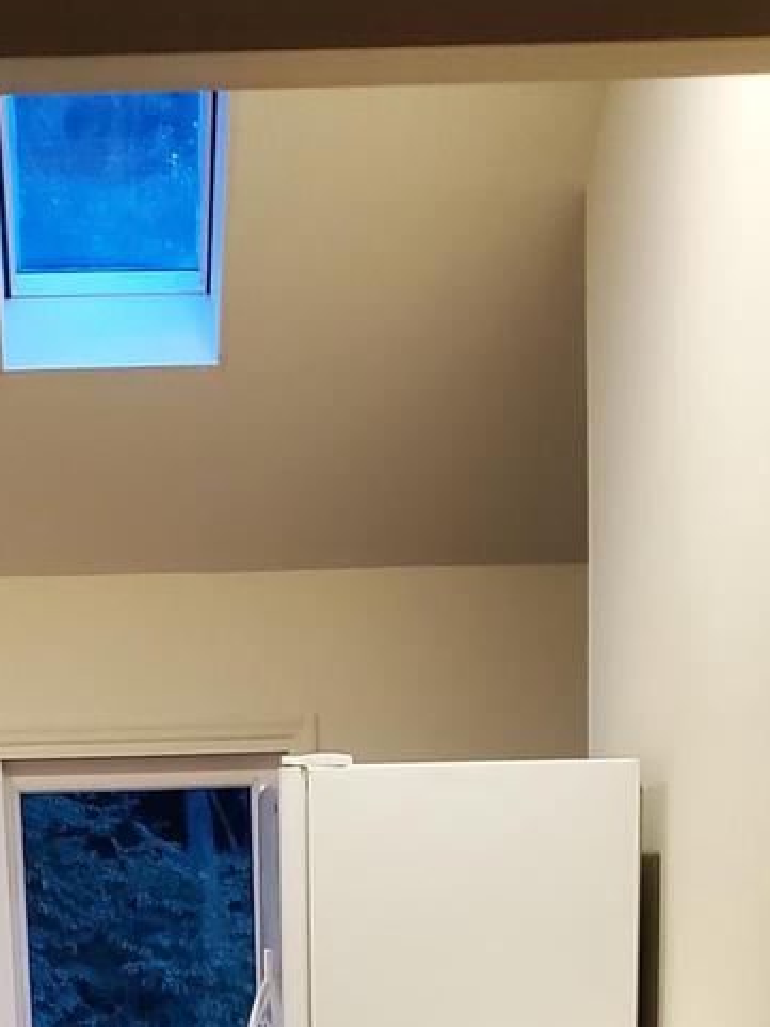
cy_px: 1482
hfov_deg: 17.7
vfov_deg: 20.6
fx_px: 2461
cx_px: 196
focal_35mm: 83
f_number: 1.5
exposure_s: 1/39
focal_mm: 4.3
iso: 400
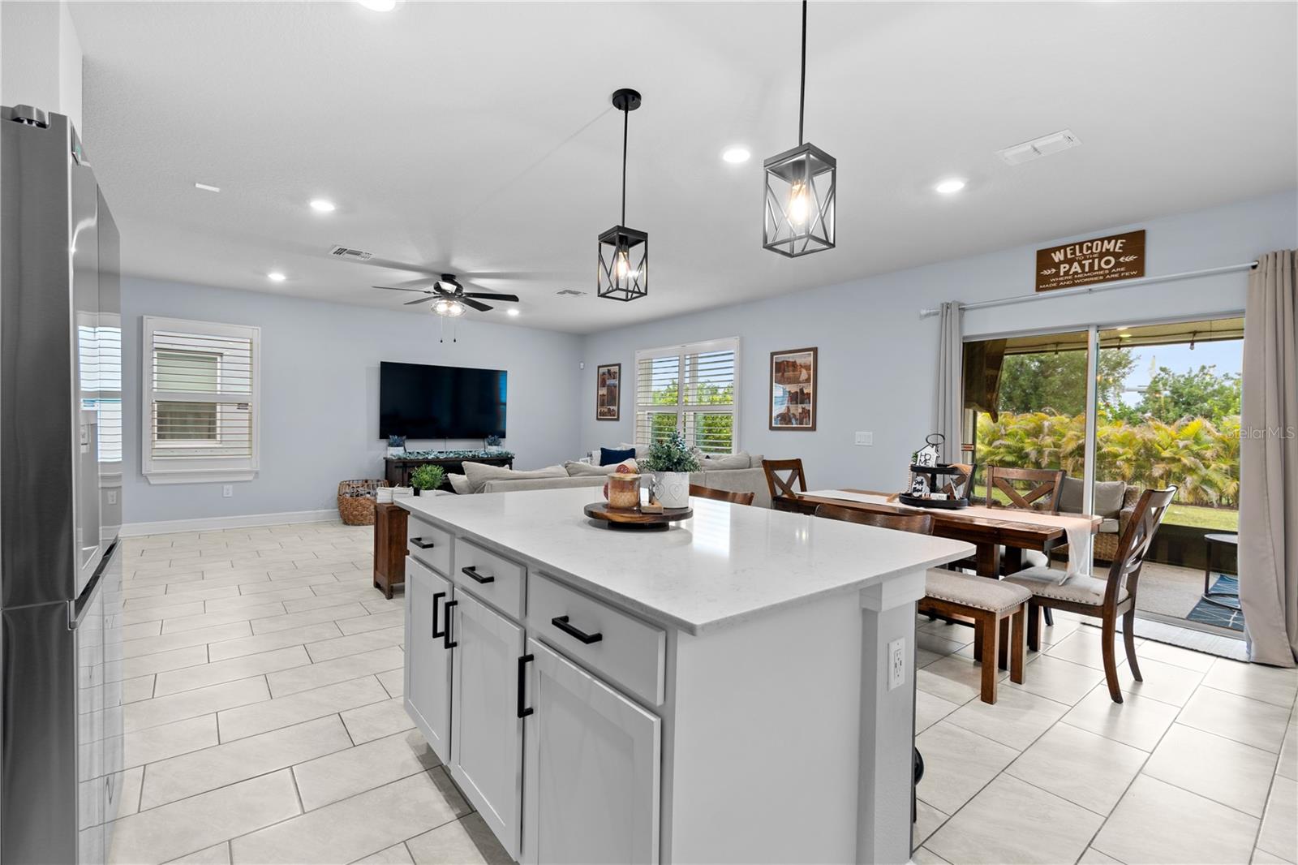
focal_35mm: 15
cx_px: 649
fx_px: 541
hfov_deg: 100.4
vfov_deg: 77.3
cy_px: 432
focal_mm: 10
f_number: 7.1
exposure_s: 1
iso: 100
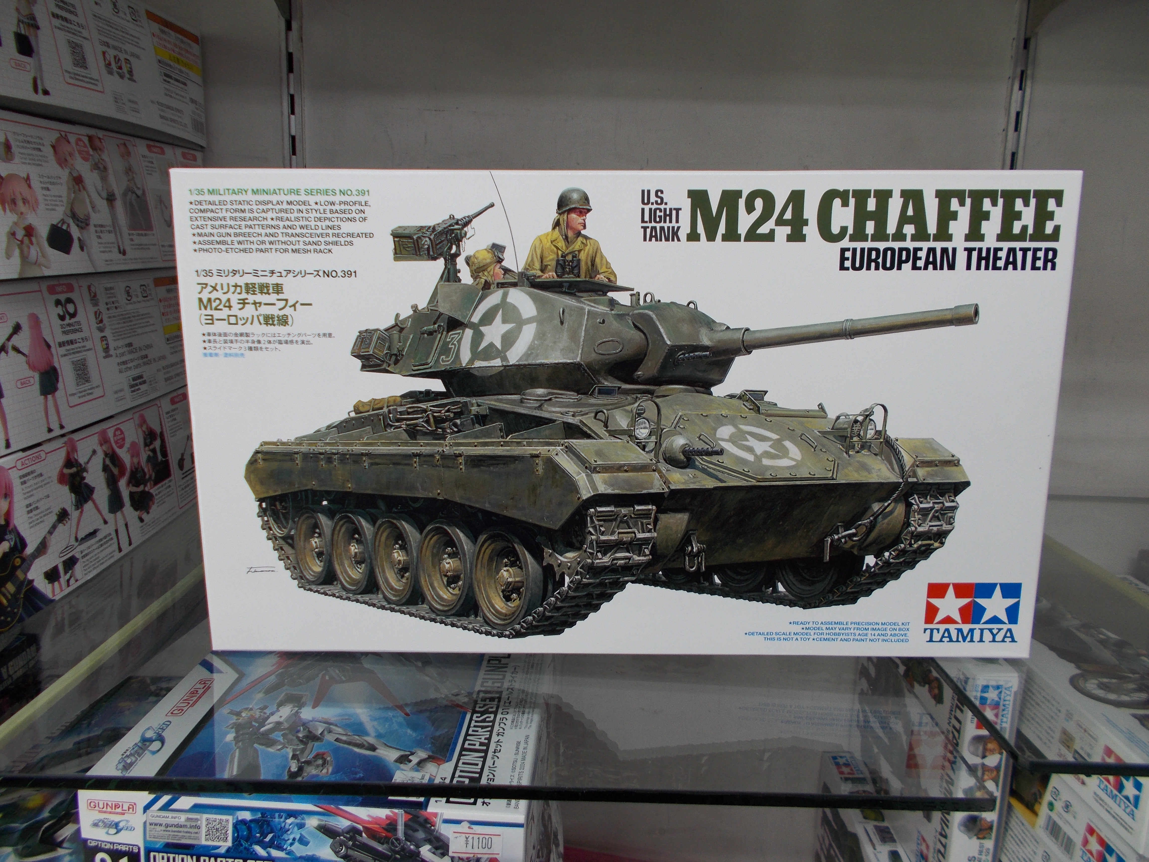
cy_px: 431
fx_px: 863
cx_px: 574
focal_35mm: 26
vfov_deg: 53.1
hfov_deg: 67.3
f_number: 3.2
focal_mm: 4.6
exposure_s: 1/25
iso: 80
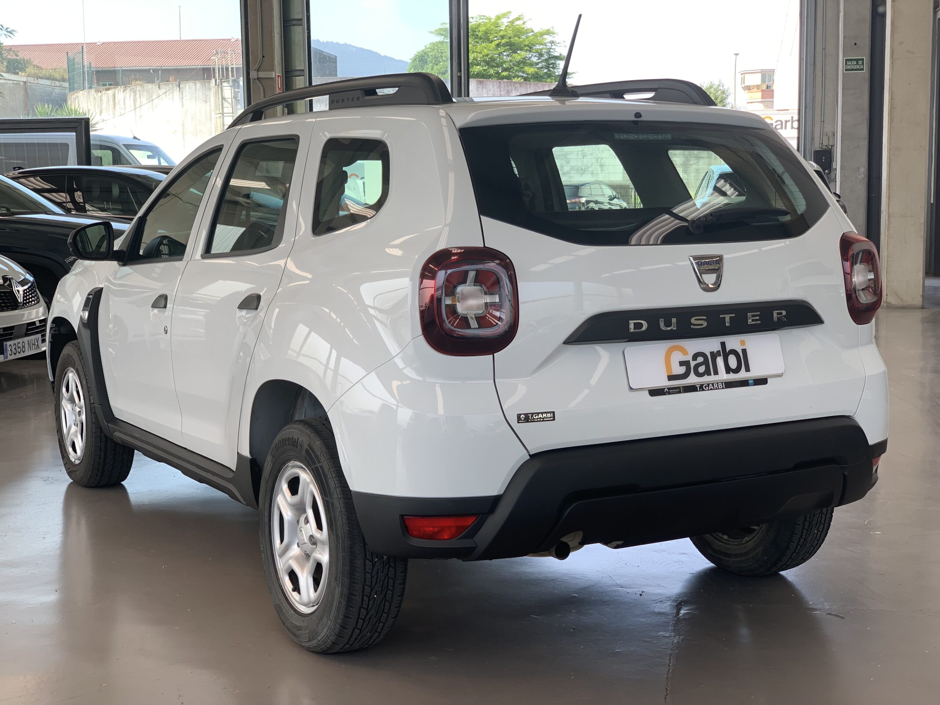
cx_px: 470
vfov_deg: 28.0
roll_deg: +0.6
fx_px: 1412
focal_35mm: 52
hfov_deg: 36.8
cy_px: 352
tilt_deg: -7.1
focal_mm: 6
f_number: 2.4
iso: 16
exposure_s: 1/58
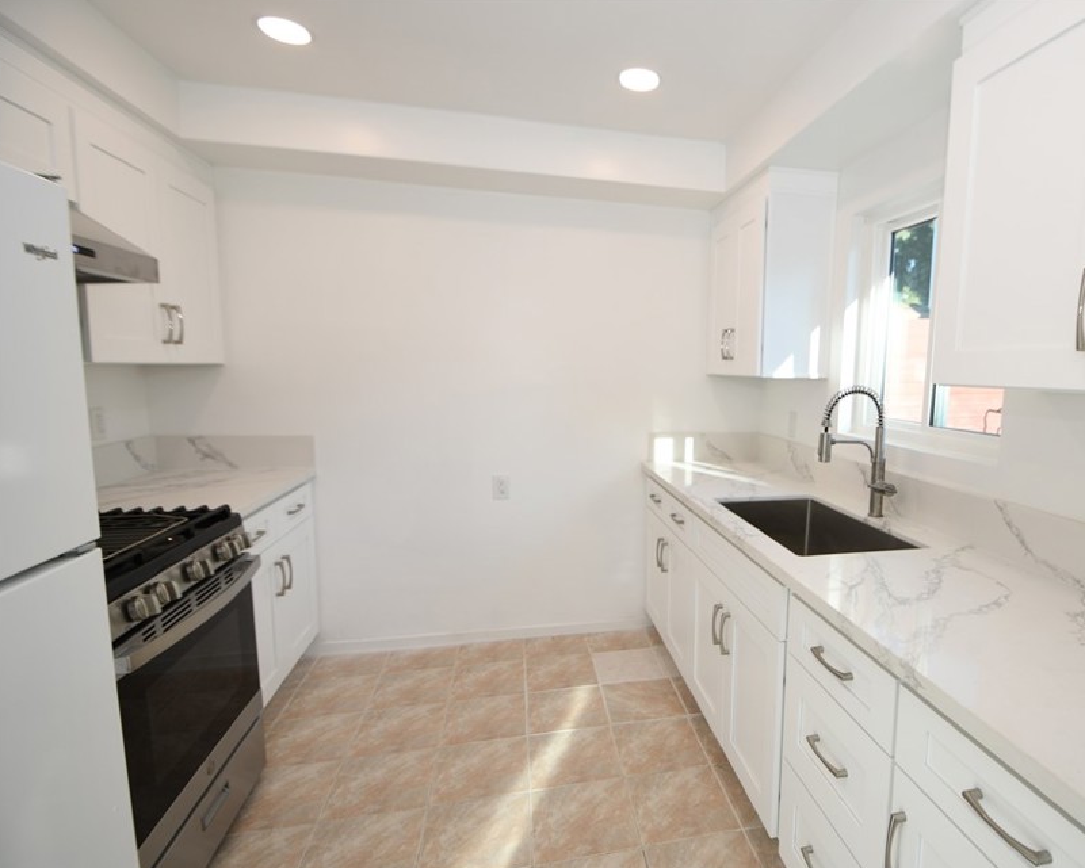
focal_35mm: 18
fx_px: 578
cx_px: 684
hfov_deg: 84.5
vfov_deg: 73.8
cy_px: 456
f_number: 4.5
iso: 100
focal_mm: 10
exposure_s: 1/80
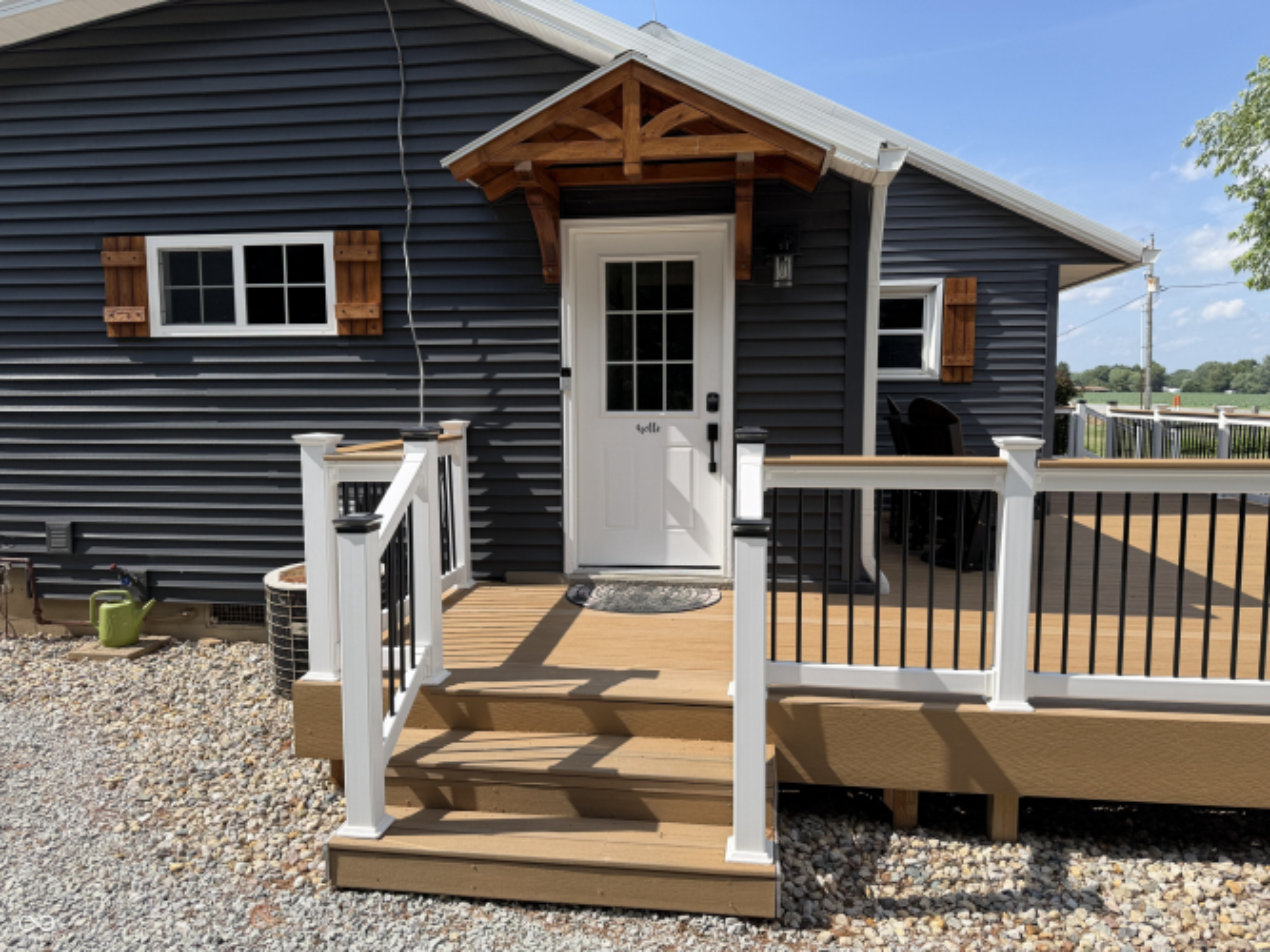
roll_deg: +0.5
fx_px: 880
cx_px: 635
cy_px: 476
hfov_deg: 71.6
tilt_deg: -5.1
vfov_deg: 56.8
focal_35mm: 24
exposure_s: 1/3759
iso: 80
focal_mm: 6.76
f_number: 1.78
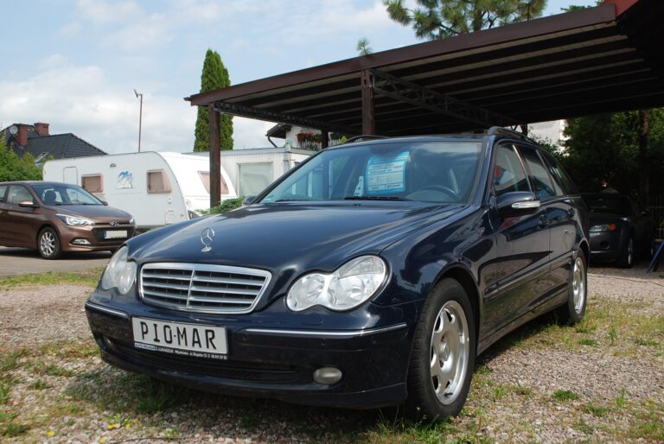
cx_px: 332
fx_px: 665
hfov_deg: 53.1
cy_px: 222
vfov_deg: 37.0
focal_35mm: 36
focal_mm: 24
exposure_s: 1/200
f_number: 7.1
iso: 100
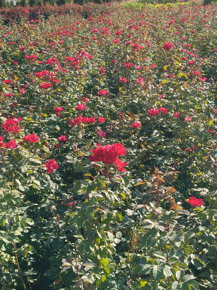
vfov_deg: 42.1
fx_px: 376
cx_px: 108
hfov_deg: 32.2
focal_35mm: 45
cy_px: 145
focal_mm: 4.84
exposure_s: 1/1878
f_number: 1.8
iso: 80
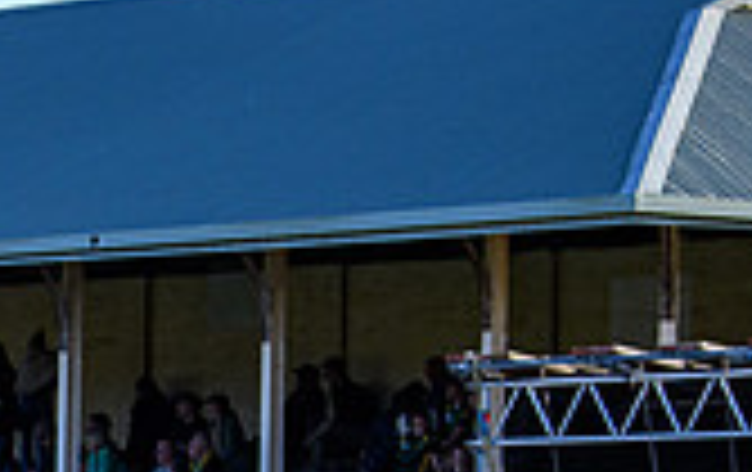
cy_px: 743
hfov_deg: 5.5
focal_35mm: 376
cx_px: -290
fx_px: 7719
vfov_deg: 3.5
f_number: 2.8
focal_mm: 70
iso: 450
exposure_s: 1/5000
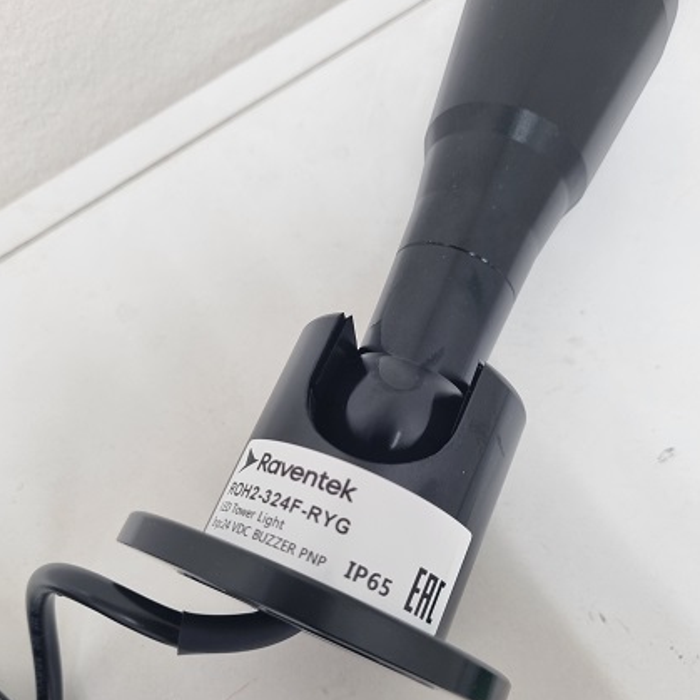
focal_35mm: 31
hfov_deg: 52.5
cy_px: 402
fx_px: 709
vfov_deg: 52.3
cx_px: 349
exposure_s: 1/100
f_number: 1.8
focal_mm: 5.4
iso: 80
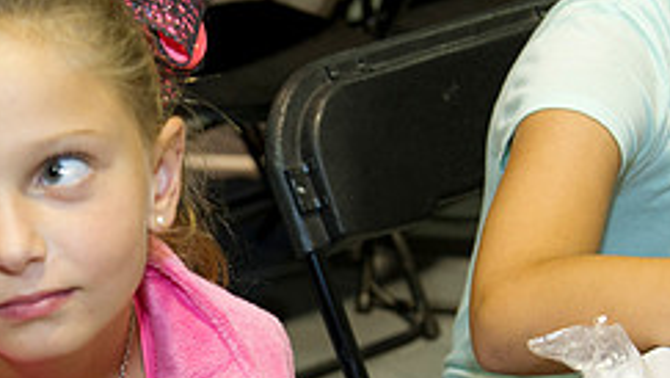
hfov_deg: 19.4
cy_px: 419
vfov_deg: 10.9
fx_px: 1955
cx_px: 204
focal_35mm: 110
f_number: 4.5
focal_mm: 44
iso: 1250
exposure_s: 1/60
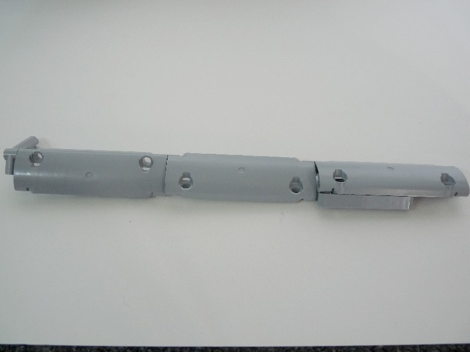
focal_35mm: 29
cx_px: 235
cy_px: 176
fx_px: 394
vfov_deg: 48.2
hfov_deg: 61.7
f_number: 2.8
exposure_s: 1/50
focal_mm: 5.2
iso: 100
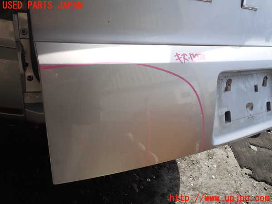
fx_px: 196
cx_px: 136
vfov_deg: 54.9
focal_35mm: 25
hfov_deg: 69.4
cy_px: 102
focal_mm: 4.5
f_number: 2.8
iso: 100
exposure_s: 1/640
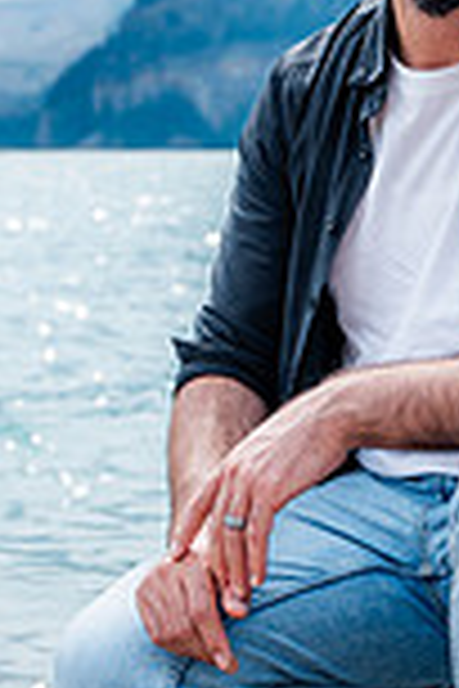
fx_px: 1970
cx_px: 518
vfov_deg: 19.8
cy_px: 252
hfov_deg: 13.0
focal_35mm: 103
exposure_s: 1/640
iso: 200
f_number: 6.3
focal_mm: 35
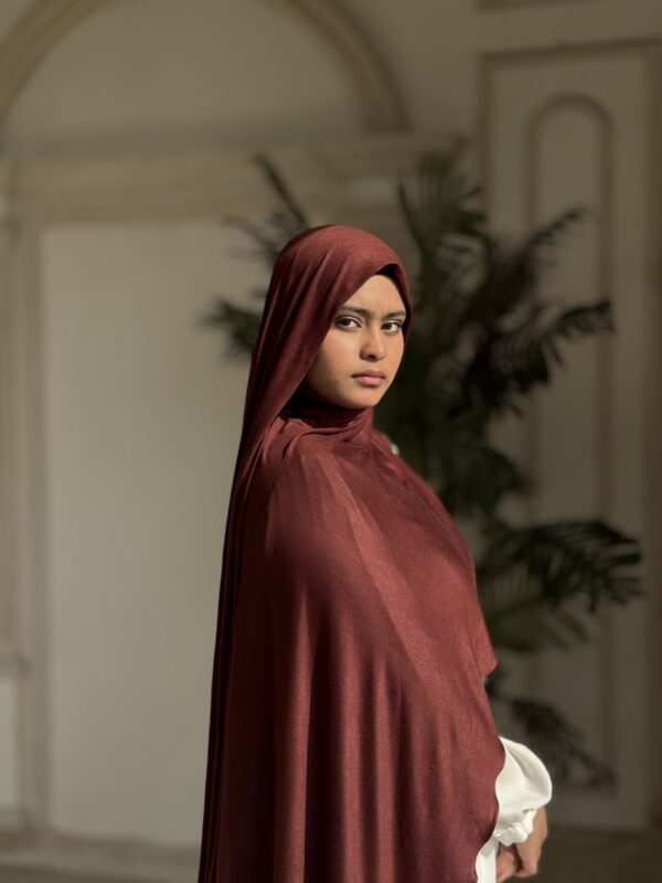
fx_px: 1224
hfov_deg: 30.3
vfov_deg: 39.7
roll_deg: +0.5
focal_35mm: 48
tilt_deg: -1.9
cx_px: 331
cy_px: 442
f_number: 1.78
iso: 64
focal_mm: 6.76
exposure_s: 1/3096
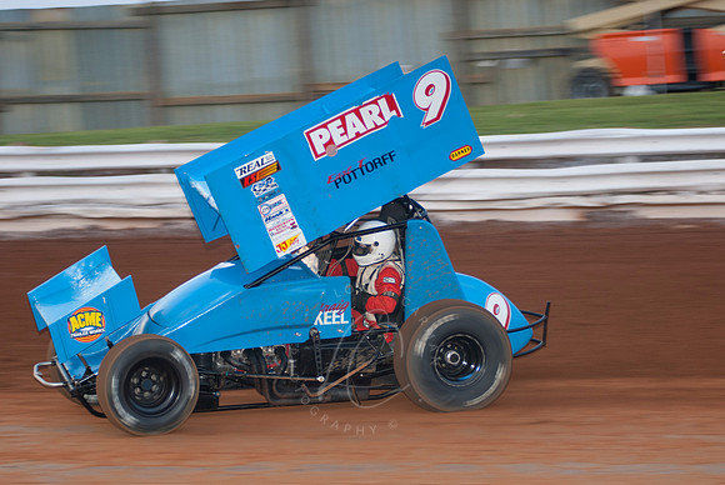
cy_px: 242
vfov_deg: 10.7
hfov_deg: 15.9
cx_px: 362
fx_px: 2600
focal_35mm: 129
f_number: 2.8
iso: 250
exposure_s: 1/400
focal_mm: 86
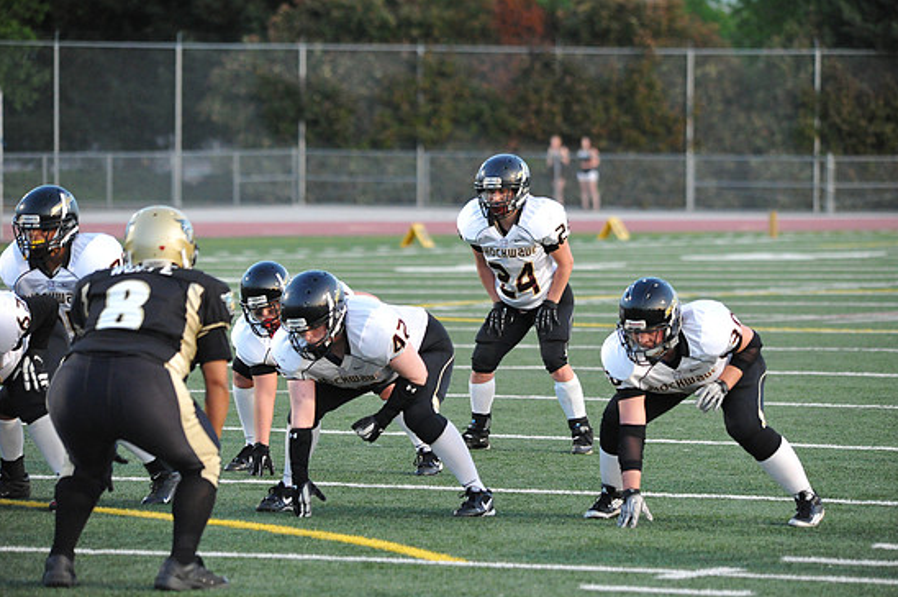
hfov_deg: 7.2
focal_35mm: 286
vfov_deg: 4.8
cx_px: 472
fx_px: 7126
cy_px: 302
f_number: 5.6
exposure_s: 1/1000
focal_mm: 270
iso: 10000
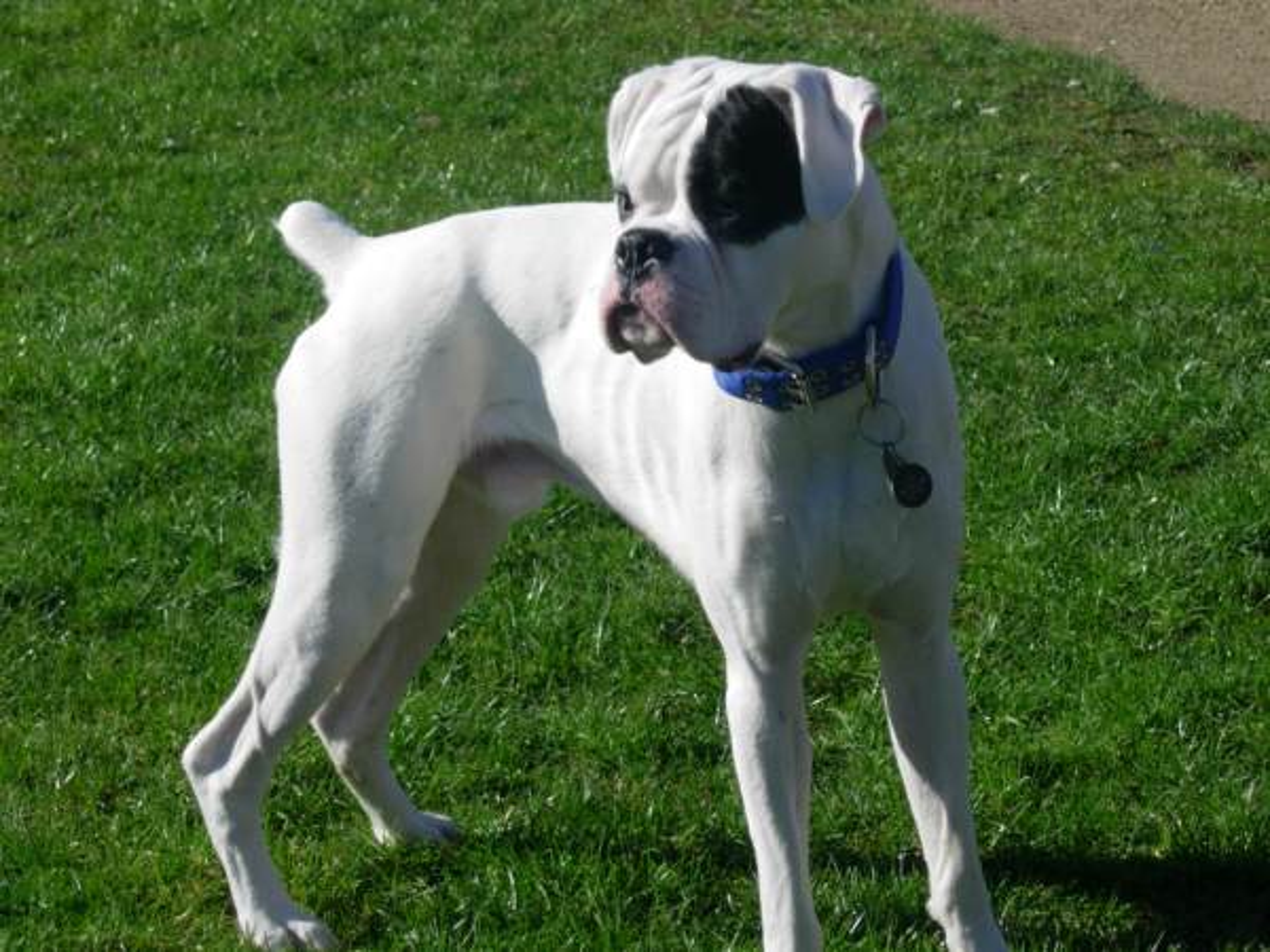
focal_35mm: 113
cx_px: 635
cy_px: 476
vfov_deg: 13.1
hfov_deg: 17.4
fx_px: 4146
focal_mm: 23.4
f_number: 4.9
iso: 64
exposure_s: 1/664
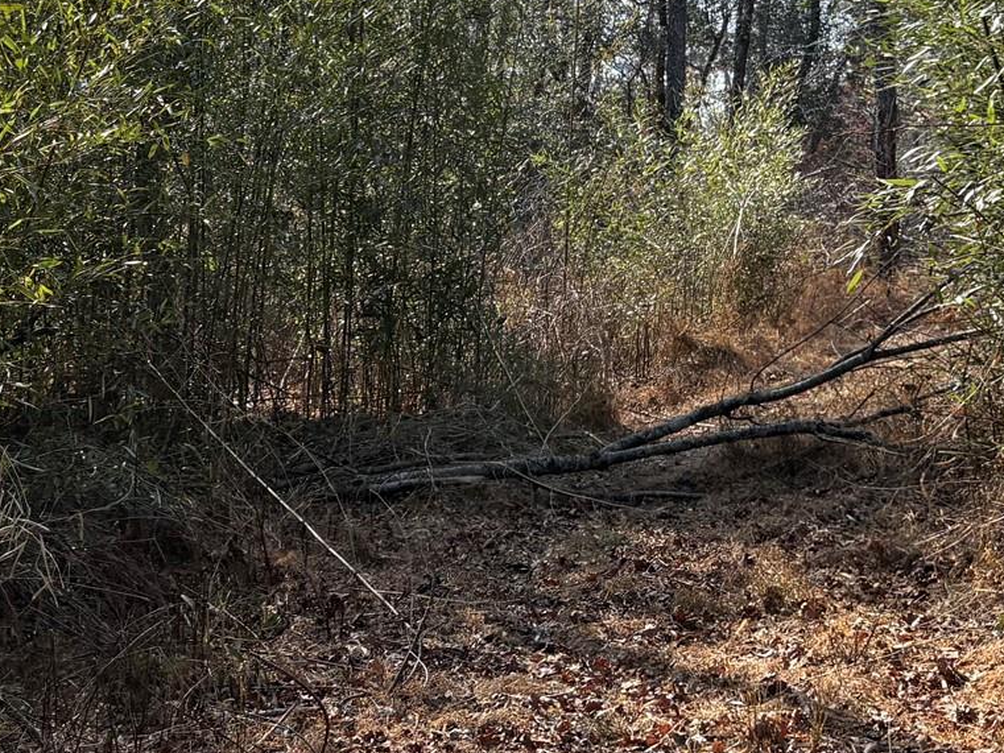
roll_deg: +0.8
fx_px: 2031
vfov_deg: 20.8
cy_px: 150
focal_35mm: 70
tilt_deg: +0.9
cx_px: 169
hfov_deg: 27.1
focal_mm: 5.96
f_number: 1.6
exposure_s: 1/1953
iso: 64
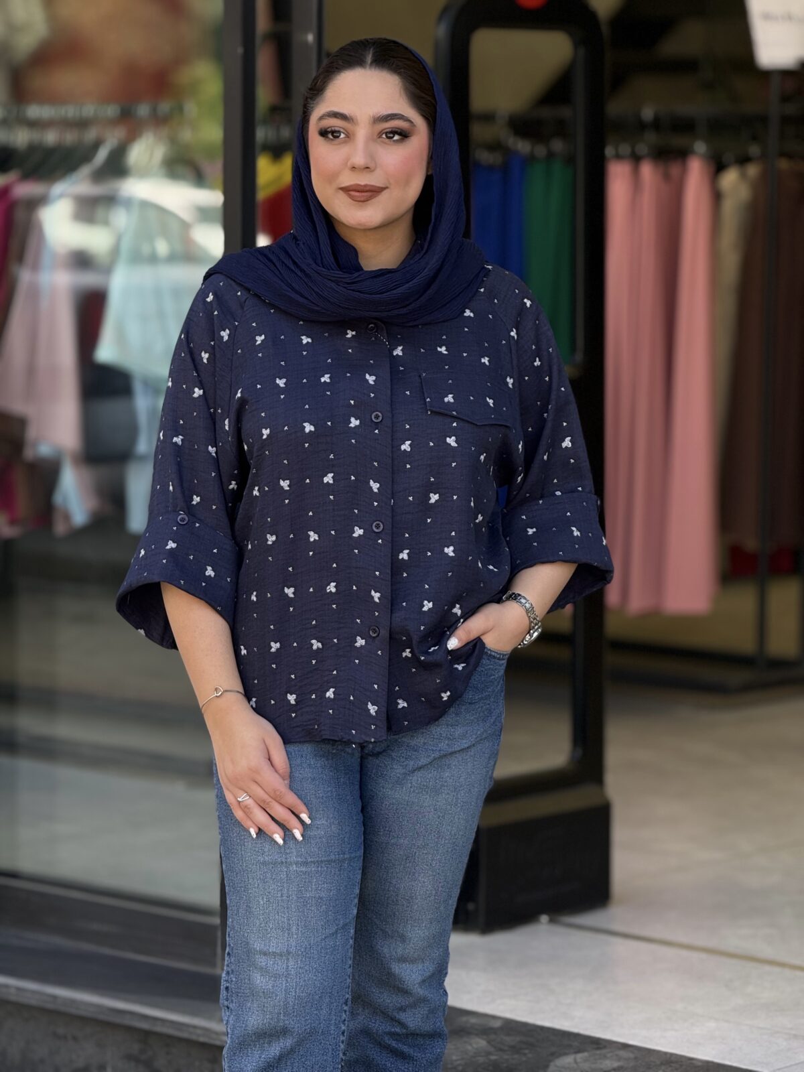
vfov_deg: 16.4
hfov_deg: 12.3
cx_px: 402
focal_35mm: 120
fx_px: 3716
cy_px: 536
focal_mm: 15.66
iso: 50
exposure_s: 1/139
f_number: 2.8
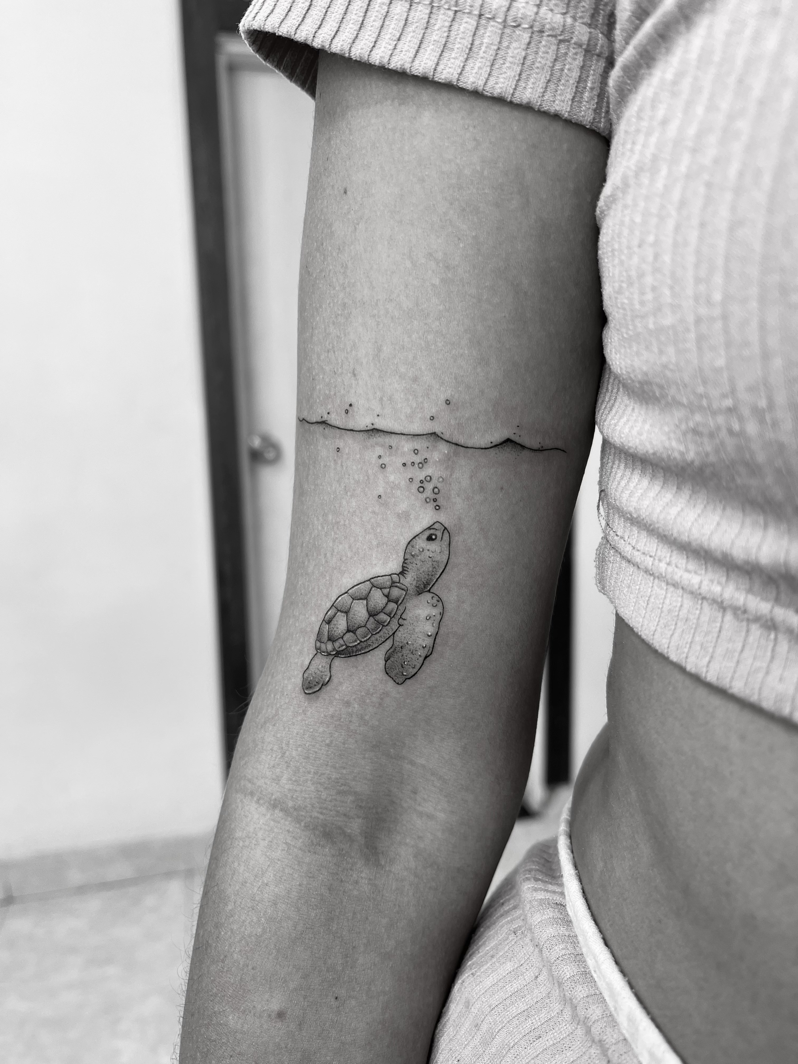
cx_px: 399
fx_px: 799
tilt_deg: -9.1
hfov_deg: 53.1
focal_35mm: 26
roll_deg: +1.9
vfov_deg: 67.3
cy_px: 532
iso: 80
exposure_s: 1/60
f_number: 1.6
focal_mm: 5.1
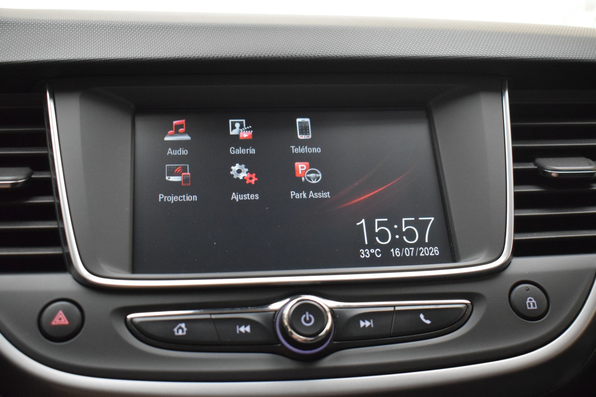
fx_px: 844
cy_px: 198
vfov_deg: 26.5
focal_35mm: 51
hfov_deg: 38.9
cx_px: 298
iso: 3600
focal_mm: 34
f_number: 4.5
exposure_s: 1/60
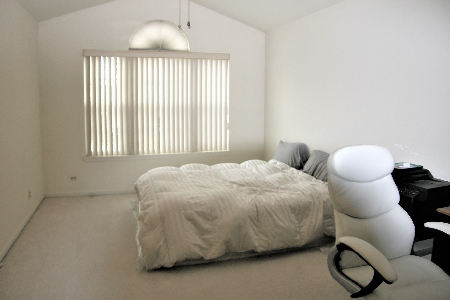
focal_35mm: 39
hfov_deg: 49.5
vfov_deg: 34.2
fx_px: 488
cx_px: 231
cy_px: 135
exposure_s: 1/58.6
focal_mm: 7.5
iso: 64
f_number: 2.7
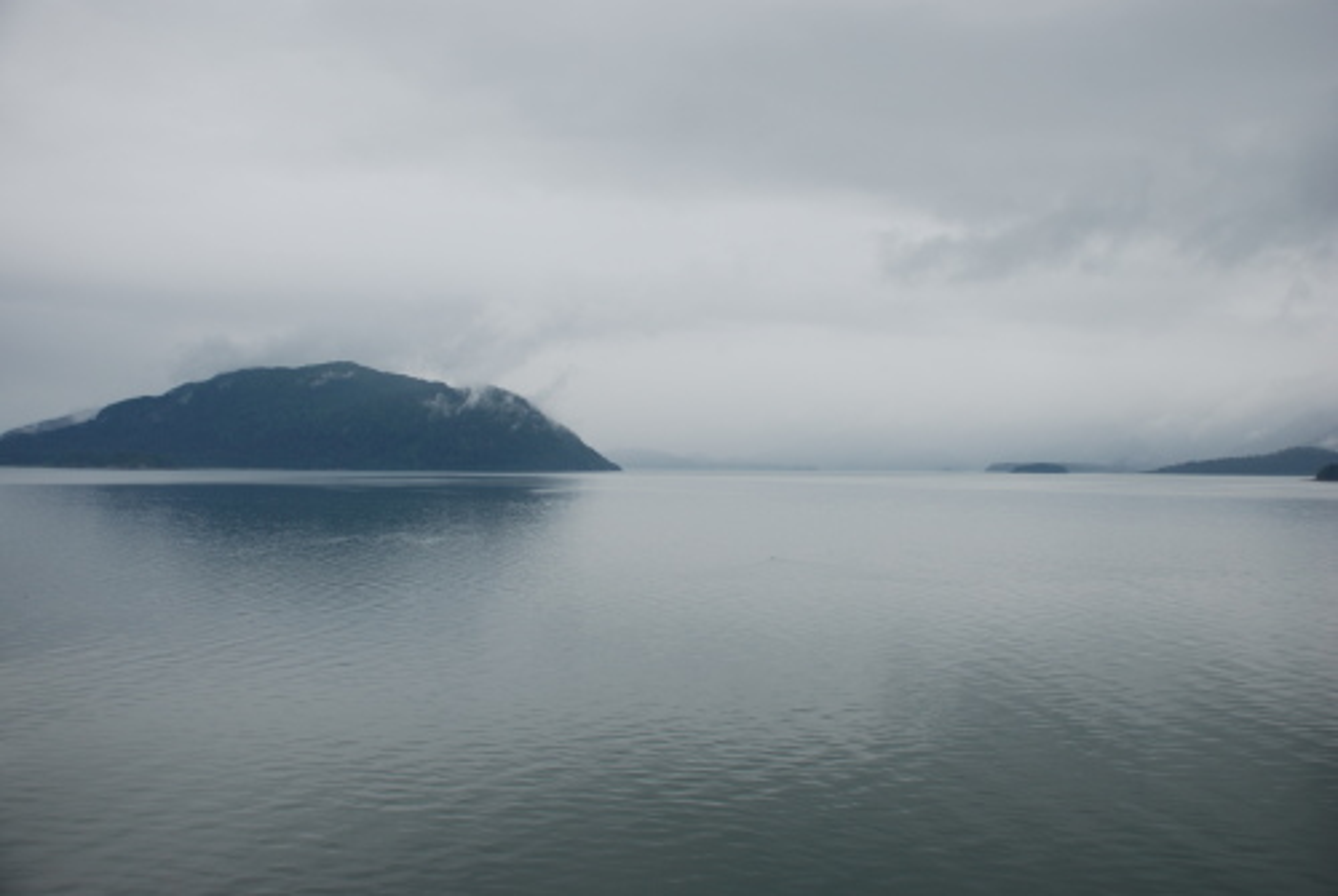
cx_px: 669
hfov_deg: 49.5
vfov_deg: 34.3
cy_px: 448
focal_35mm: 39
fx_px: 1452
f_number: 4
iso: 100
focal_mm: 26
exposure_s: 1/800
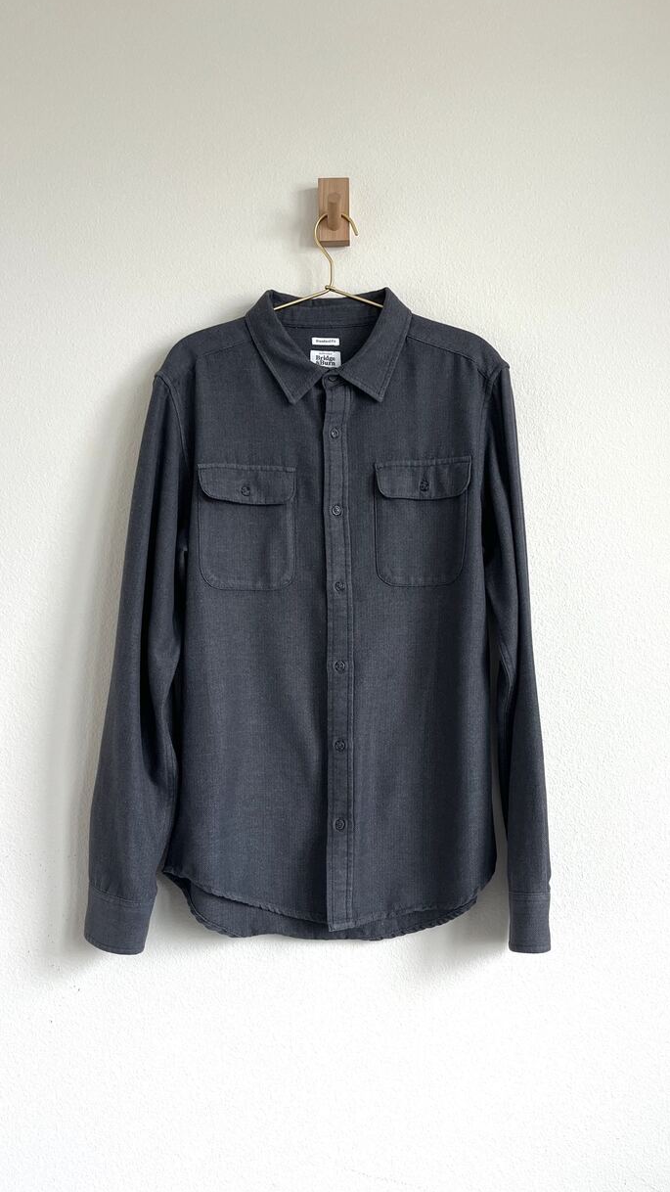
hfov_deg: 37.8
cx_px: 333
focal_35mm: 31
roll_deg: +0.2
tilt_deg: +1.6
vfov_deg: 62.6
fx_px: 979
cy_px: 624
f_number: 1.6
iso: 100
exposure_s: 1/122
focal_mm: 5.1
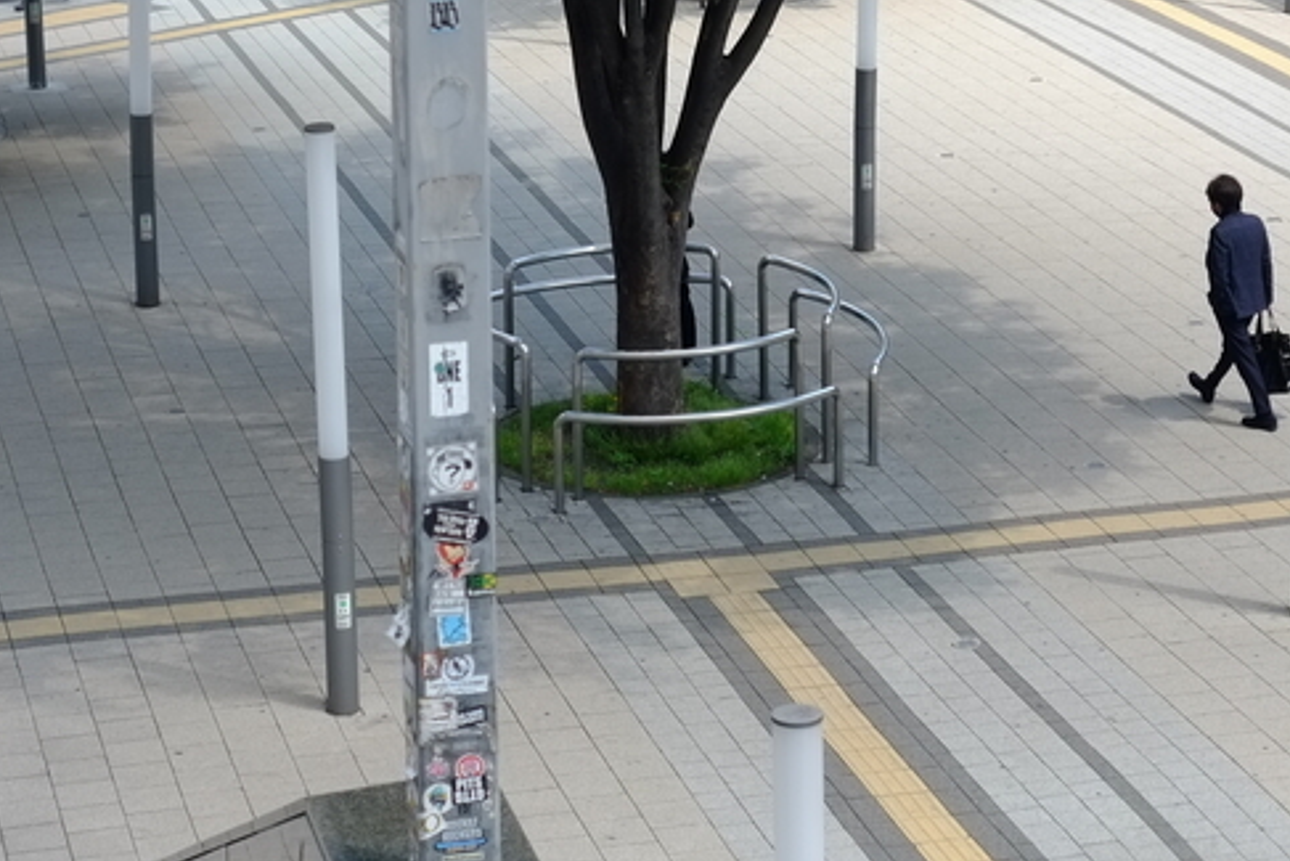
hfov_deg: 20.2
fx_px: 3620
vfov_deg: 13.5
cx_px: 755
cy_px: 204
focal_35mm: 101
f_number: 2.8
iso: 200
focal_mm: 27
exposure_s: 1/1200
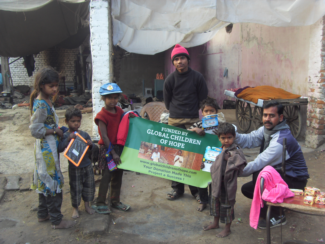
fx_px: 366
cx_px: 162
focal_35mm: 39
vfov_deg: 36.8
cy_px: 122
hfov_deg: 47.9
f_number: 3.5
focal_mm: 6.6
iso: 100
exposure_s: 1/90
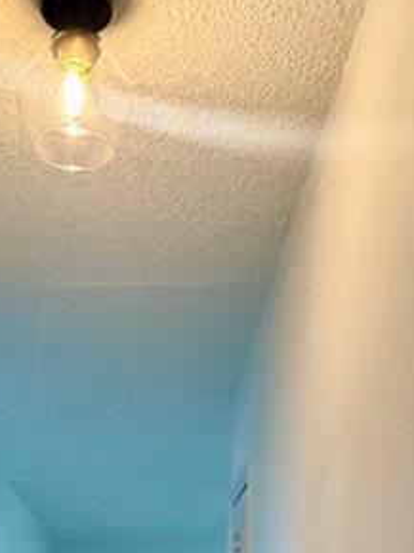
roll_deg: -0.3
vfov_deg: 25.2
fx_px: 926
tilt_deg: -11.5
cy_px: 831
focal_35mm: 58
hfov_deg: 25.0
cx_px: 126
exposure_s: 1/60
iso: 250
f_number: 2.2
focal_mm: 2.22
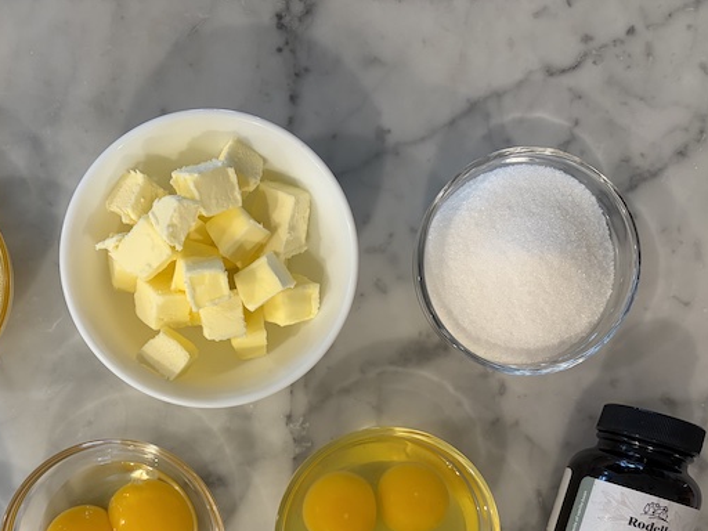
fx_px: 798
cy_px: 395
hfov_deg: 47.0
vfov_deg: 36.0
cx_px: 228
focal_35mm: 39
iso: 160
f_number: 1.6
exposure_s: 1/60
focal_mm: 5.96
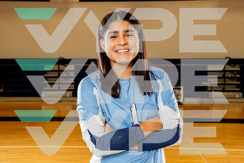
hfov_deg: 39.0
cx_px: 119
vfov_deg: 26.6
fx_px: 345
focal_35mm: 51
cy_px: 81
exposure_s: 1/250
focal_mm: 48
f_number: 7.1
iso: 1000
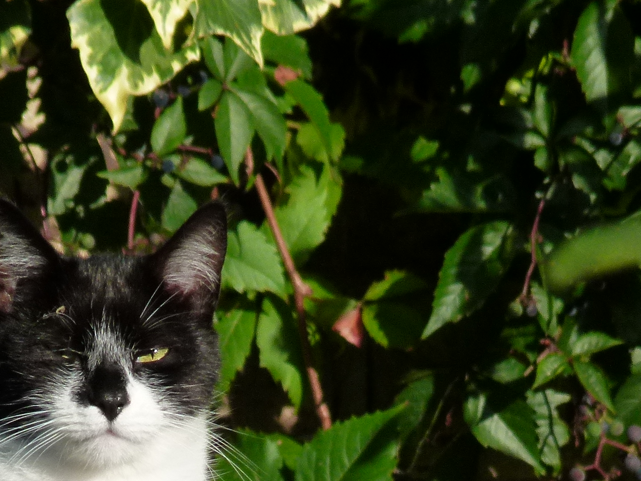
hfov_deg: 1.2
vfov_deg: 0.9
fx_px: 30776
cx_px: 187
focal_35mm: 1662
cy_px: 610
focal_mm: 108
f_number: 5.2
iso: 160
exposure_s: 1/400
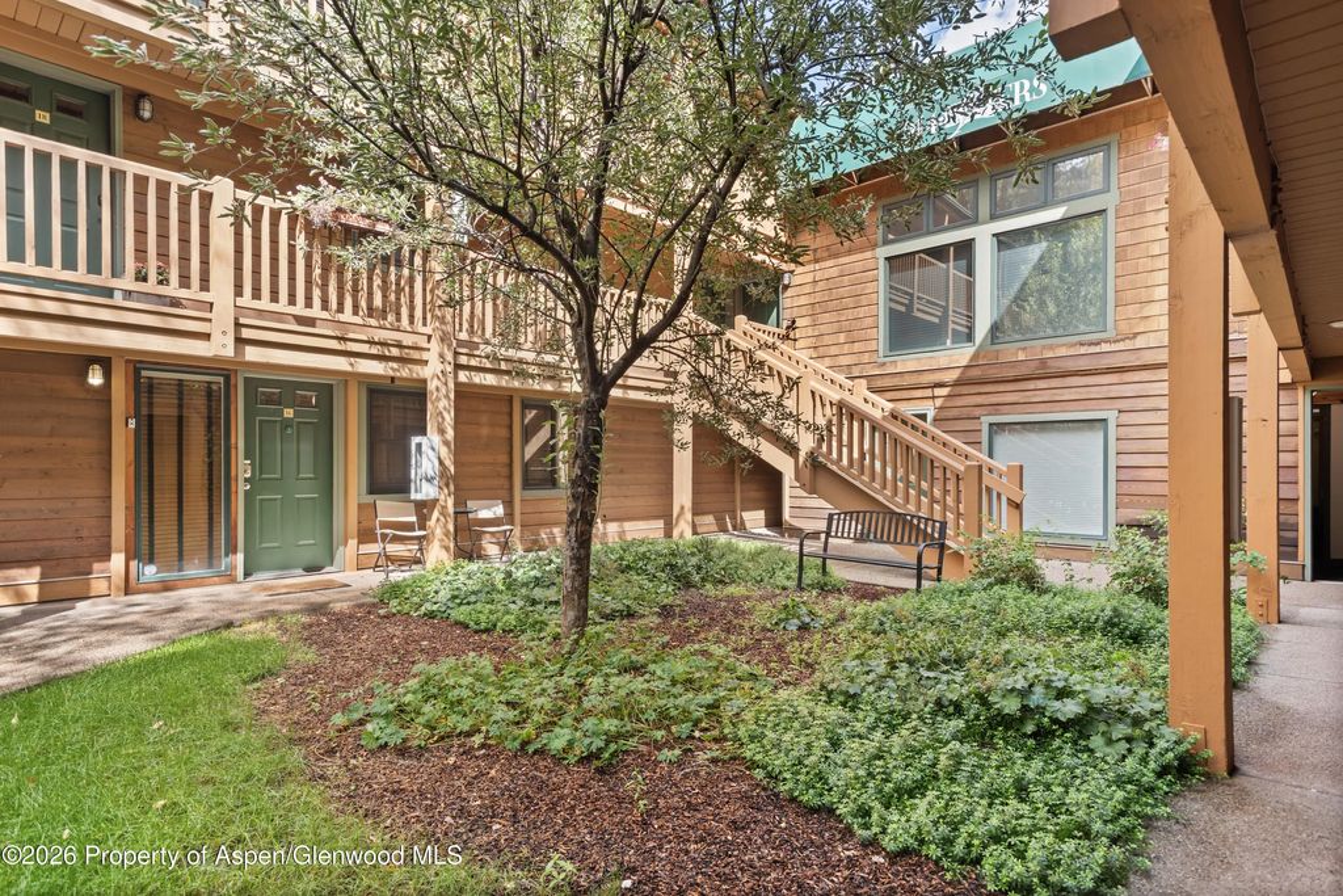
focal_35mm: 19
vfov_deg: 64.6
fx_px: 709
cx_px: 672
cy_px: 448
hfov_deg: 86.9
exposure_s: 1/30
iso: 320
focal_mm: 19
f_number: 7.1
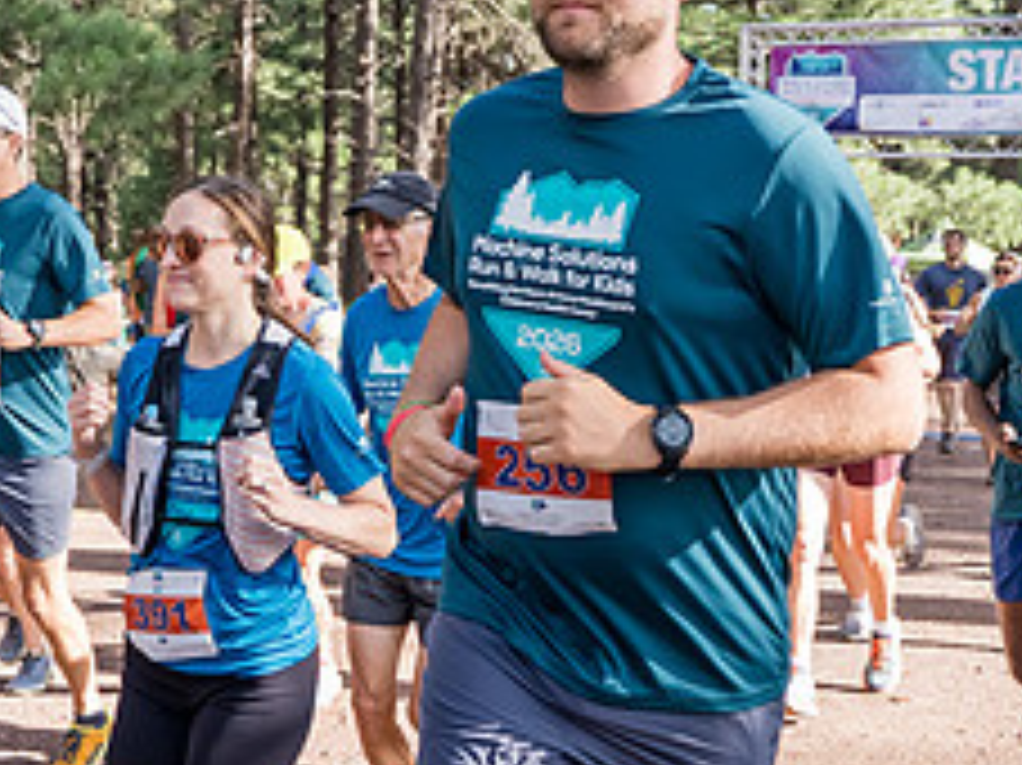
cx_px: 234
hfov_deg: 32.0
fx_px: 1741
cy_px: 326
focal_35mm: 59
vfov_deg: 24.8
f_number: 3.2
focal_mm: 24
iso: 500
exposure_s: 1/1250
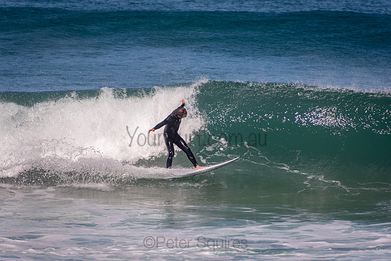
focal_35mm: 600
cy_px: 130
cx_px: 196
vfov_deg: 2.3
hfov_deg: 3.4
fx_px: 6518
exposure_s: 1/1250
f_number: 5.6
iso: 160
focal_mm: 400
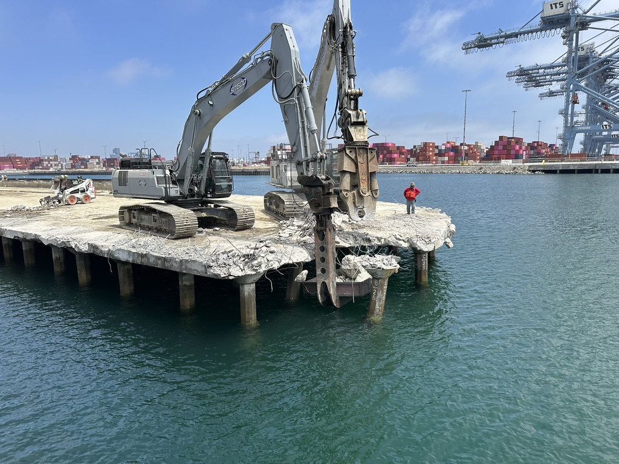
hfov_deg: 71.6
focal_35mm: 24
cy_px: 232
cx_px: 310
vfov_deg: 56.8
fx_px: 429
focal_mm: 6.86
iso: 80
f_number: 1.78
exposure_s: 1/4016
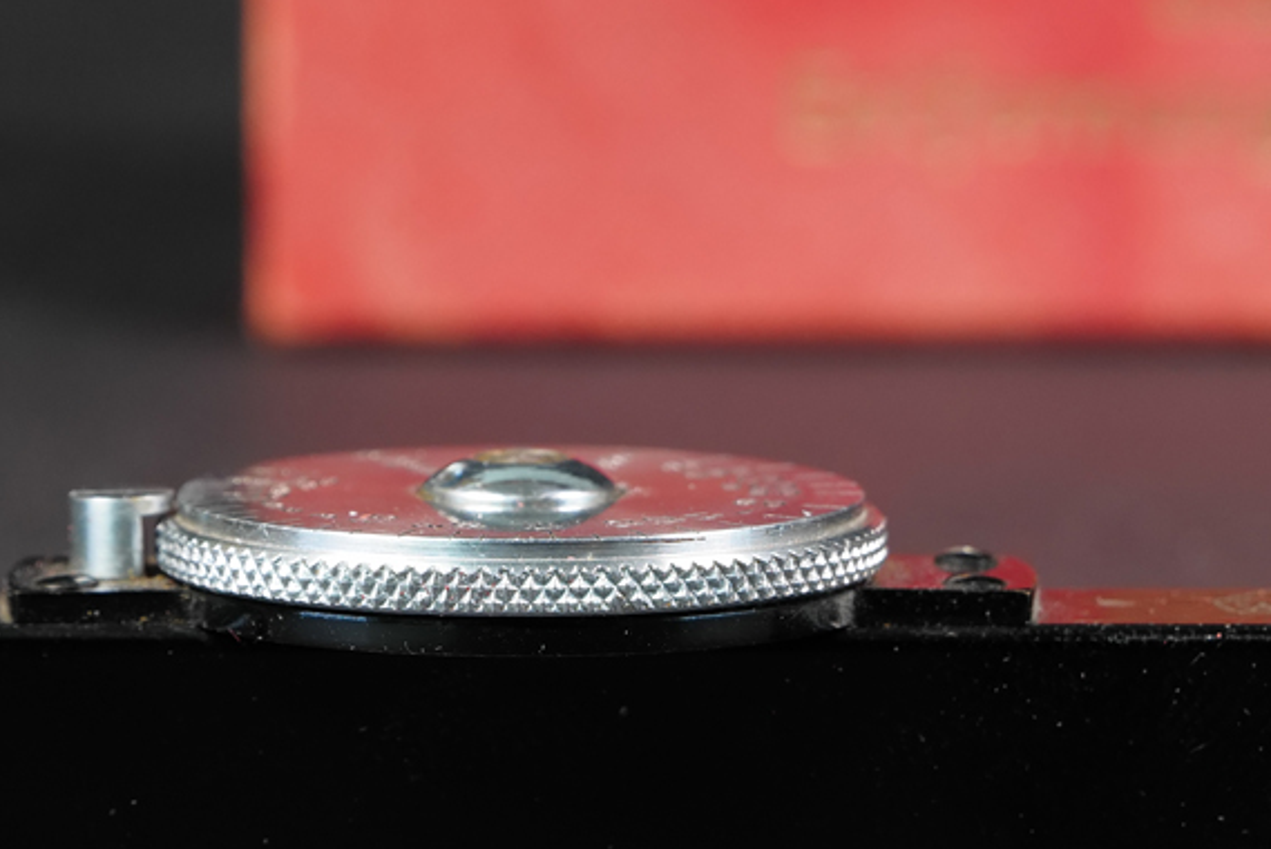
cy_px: 109
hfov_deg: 8.1
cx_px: 474
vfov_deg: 5.4
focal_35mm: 253
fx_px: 8936
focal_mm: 90
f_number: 11
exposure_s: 1/3.33
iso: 800
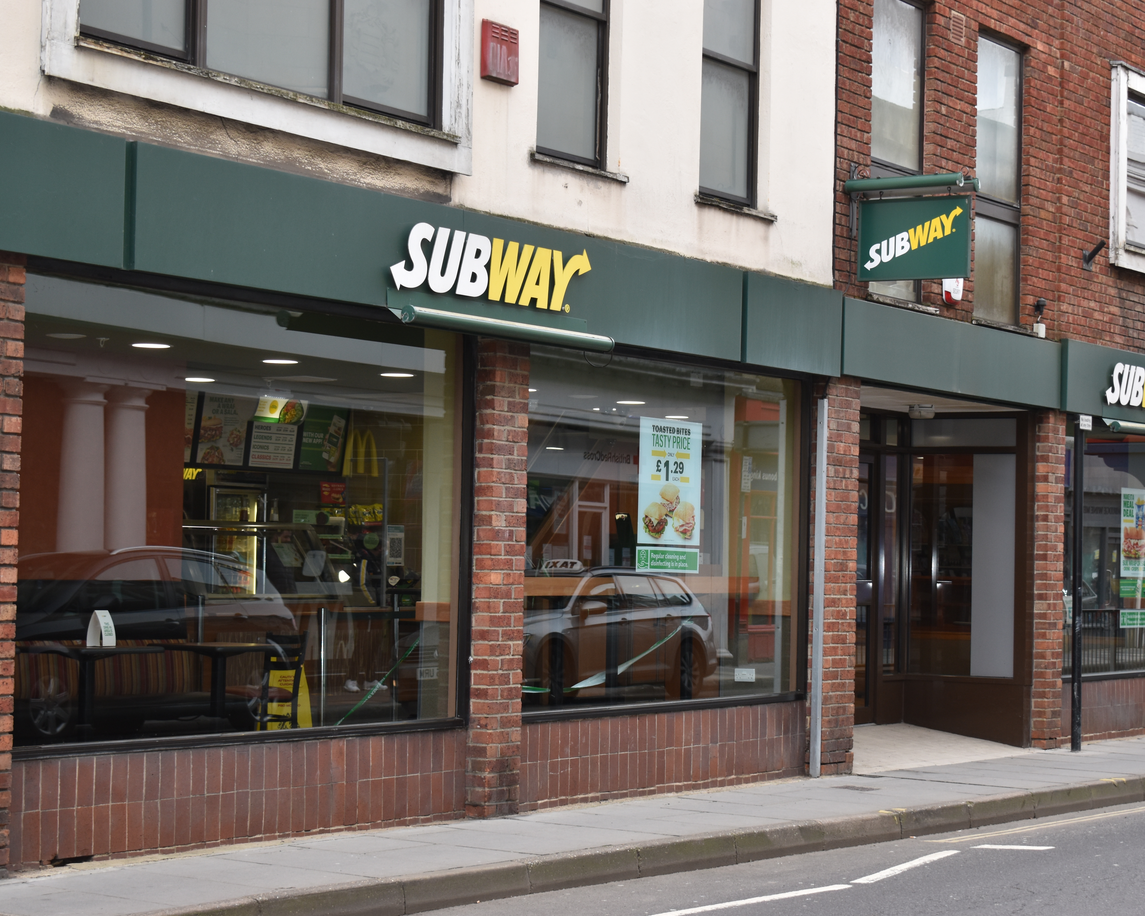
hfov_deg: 24.4
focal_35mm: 78
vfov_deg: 19.7
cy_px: 457
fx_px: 2643
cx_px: 629
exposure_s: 1/200
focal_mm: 46
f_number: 5.3
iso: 280
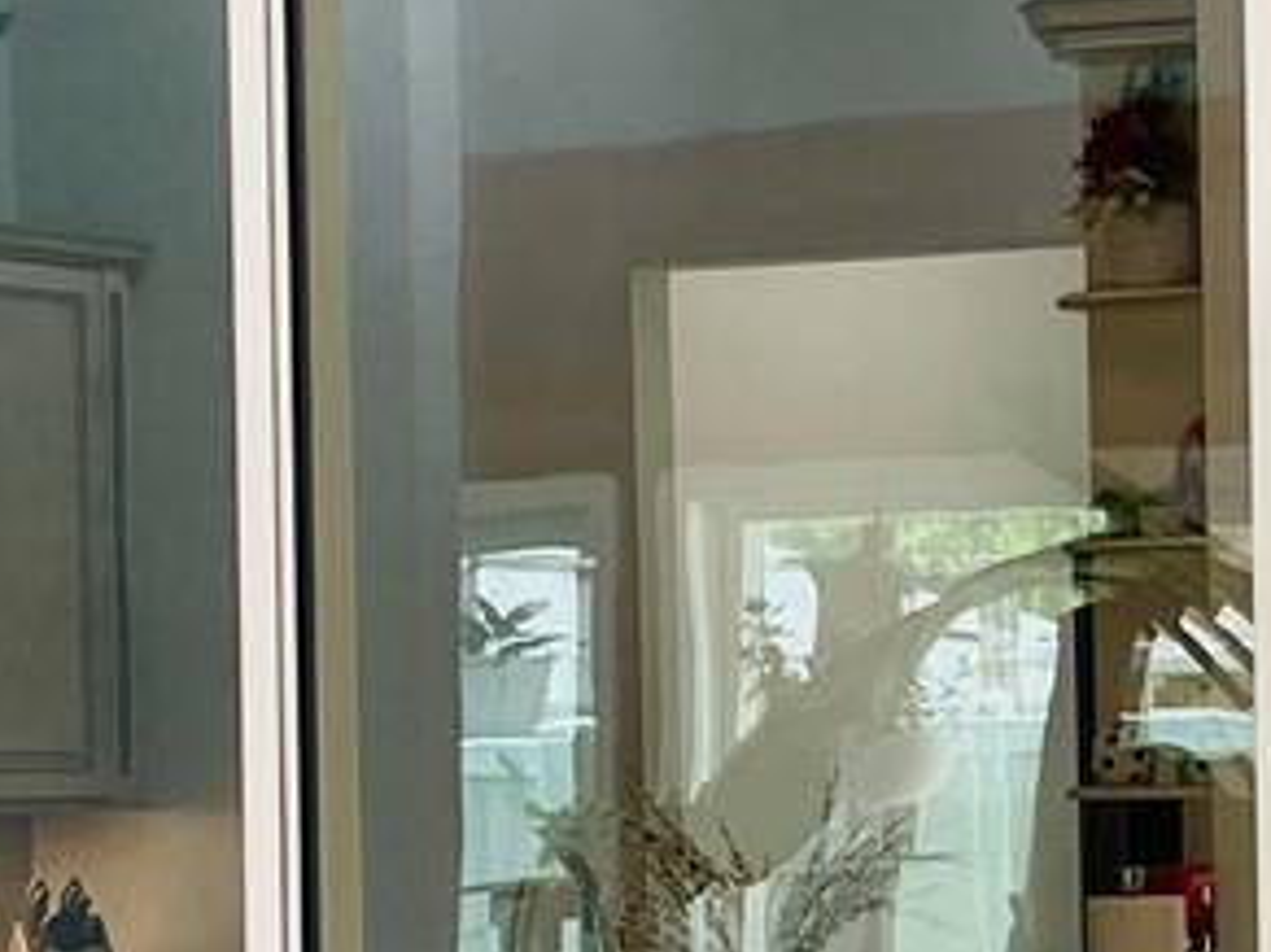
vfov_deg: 10.3
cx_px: 1603
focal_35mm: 143
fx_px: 5248
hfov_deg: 13.4
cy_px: 921
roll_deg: +1.3
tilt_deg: -1.0
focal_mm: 4.2
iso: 64
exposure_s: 1/120
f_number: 1.6
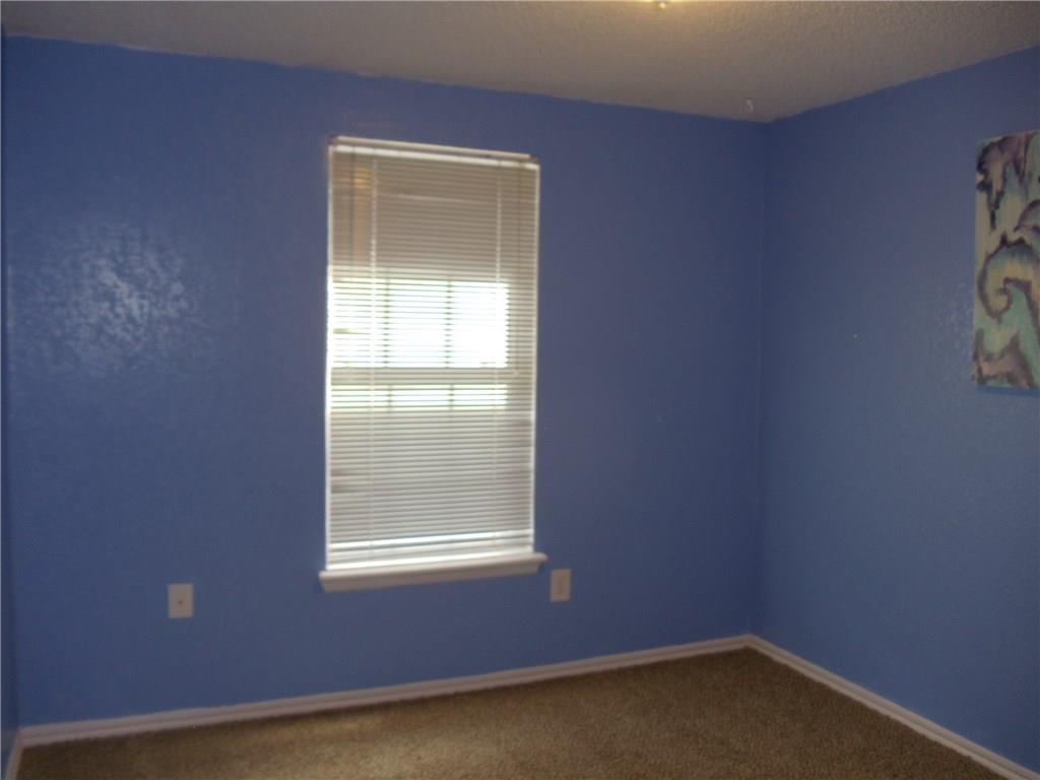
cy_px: 390
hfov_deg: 42.9
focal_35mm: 44
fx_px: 1322
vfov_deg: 32.9
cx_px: 520
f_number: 3.5
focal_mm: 6
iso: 80
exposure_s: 1/30
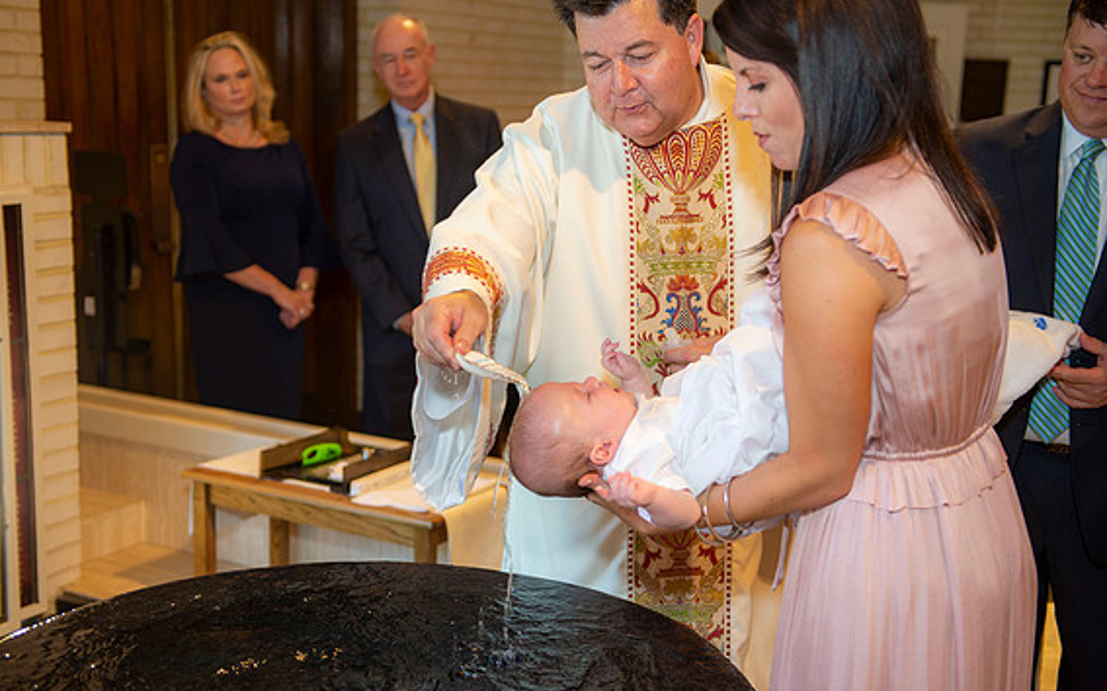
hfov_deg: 40.3
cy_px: 367
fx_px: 1508
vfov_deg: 25.8
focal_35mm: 50
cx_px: 554
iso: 640
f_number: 3.2
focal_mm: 48
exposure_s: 1/100
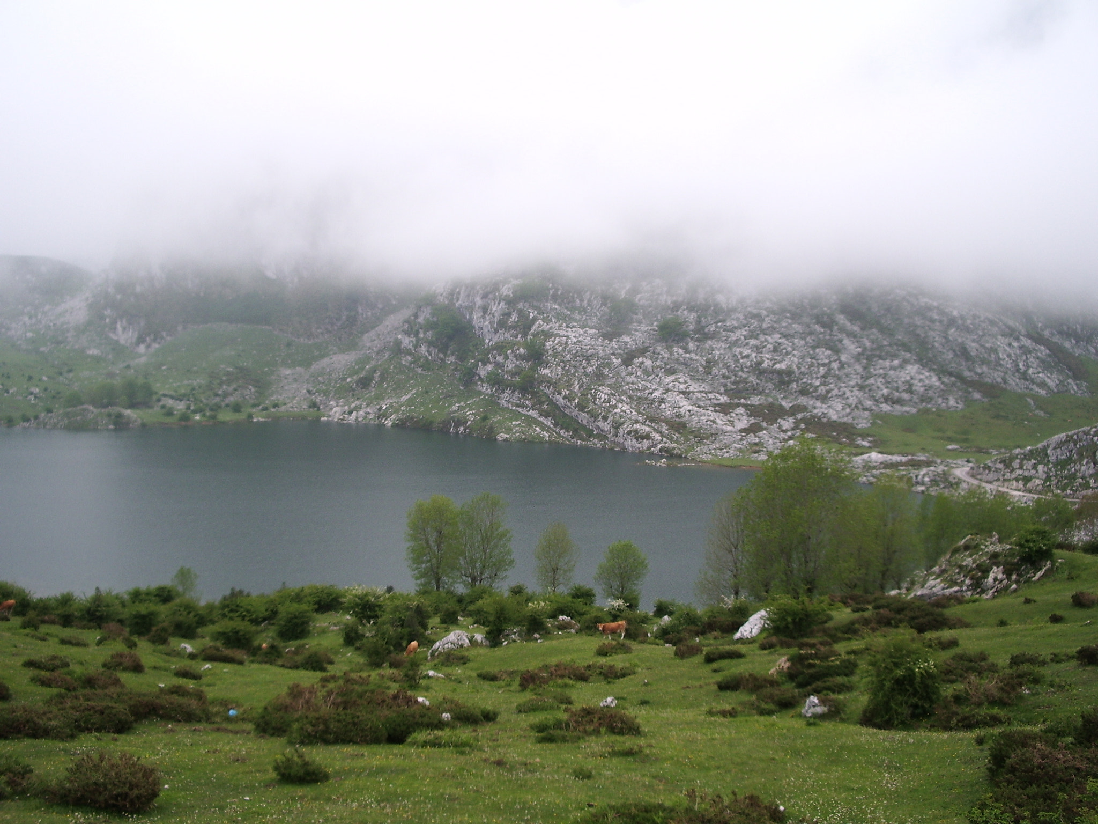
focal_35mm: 35
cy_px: 412
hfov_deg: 52.6
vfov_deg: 40.7
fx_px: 1110
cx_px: 549
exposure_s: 1/100
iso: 50
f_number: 4.3
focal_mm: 5.8
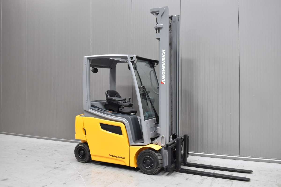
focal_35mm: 33
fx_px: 258
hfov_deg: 57.2
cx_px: 140
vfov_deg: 40.0
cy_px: 94
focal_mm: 22
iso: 1600
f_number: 5
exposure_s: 1/30
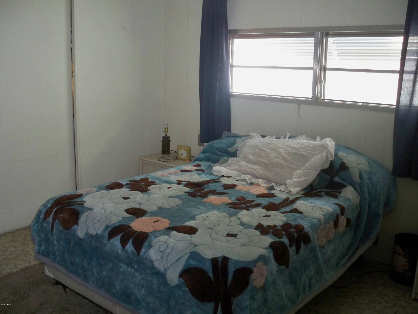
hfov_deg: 52.6
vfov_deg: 40.7
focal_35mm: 35
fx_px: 423
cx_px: 209
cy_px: 157
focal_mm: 6.3
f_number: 3.1
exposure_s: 1/60
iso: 320
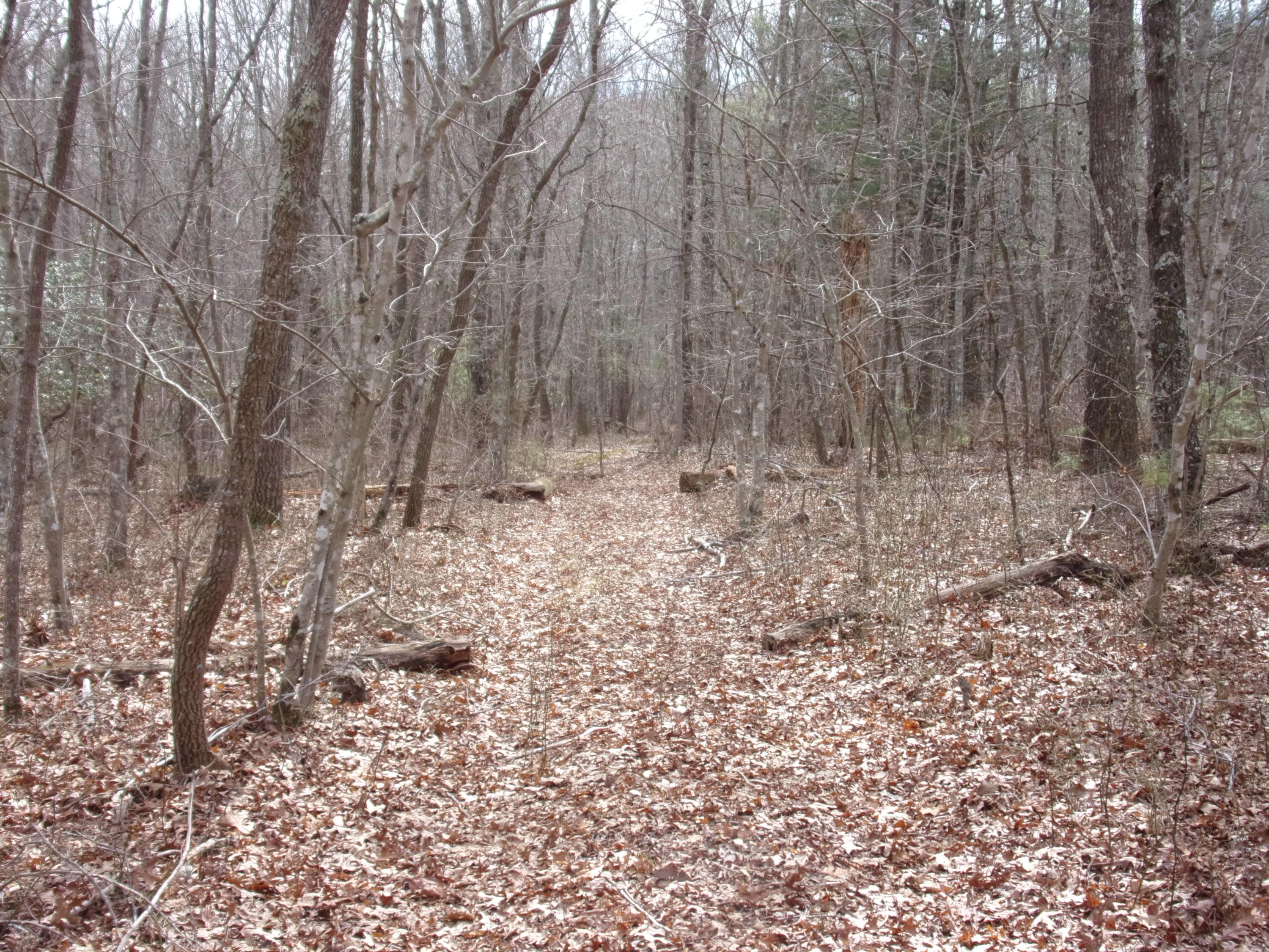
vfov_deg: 36.8
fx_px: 1430
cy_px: 476
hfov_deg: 47.9
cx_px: 634
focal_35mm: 39
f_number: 3.9
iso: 80
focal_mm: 7
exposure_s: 1/170
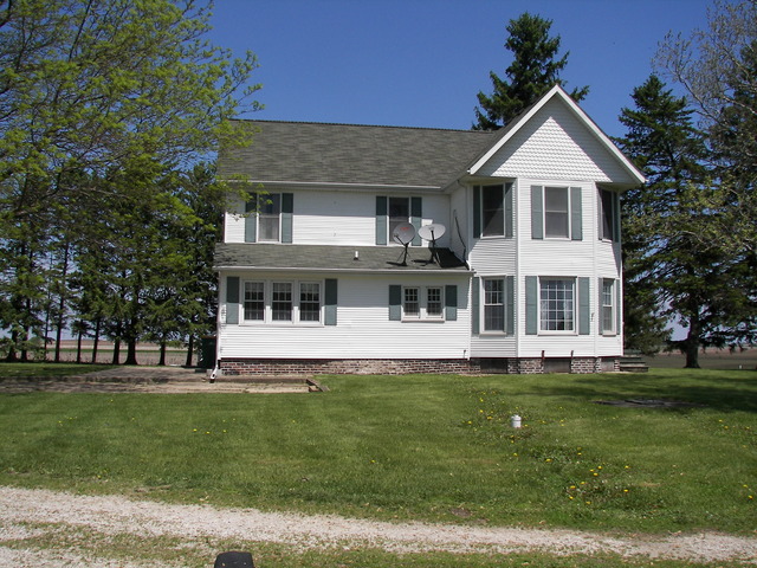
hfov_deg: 51.4
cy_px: 284
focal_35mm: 36
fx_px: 787
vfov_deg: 39.7
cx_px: 378
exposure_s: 1/800
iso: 50
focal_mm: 6
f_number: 4
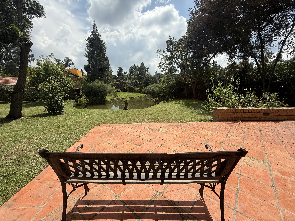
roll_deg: -0.5
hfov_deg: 102.1
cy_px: 110
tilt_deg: -10.0
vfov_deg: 85.7
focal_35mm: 14
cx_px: 148
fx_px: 119
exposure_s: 1/2092
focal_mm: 2.22
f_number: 2.2
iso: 50
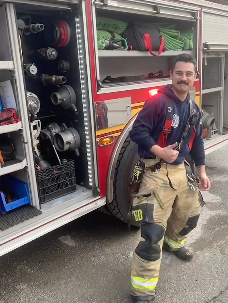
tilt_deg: -11.7
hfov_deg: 46.7
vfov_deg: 59.8
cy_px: 135
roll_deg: +1.4
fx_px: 263
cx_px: 126
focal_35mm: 30
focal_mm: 5.1
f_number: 1.6
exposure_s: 1/151
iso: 32
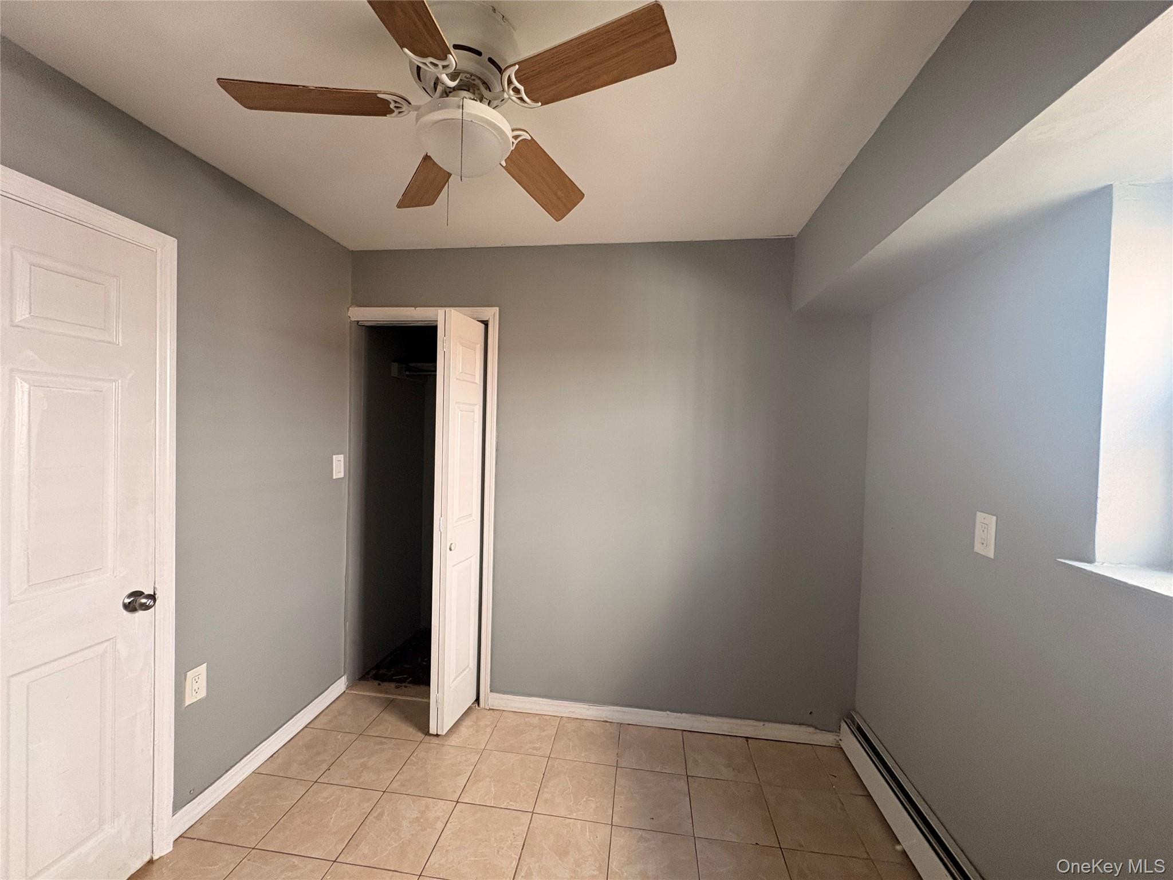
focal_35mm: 14
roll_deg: -1.1
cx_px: 586
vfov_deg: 85.7
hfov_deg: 102.1
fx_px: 474
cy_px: 440
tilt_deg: -0.6
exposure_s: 1/60
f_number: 2.2
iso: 320
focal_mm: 2.22
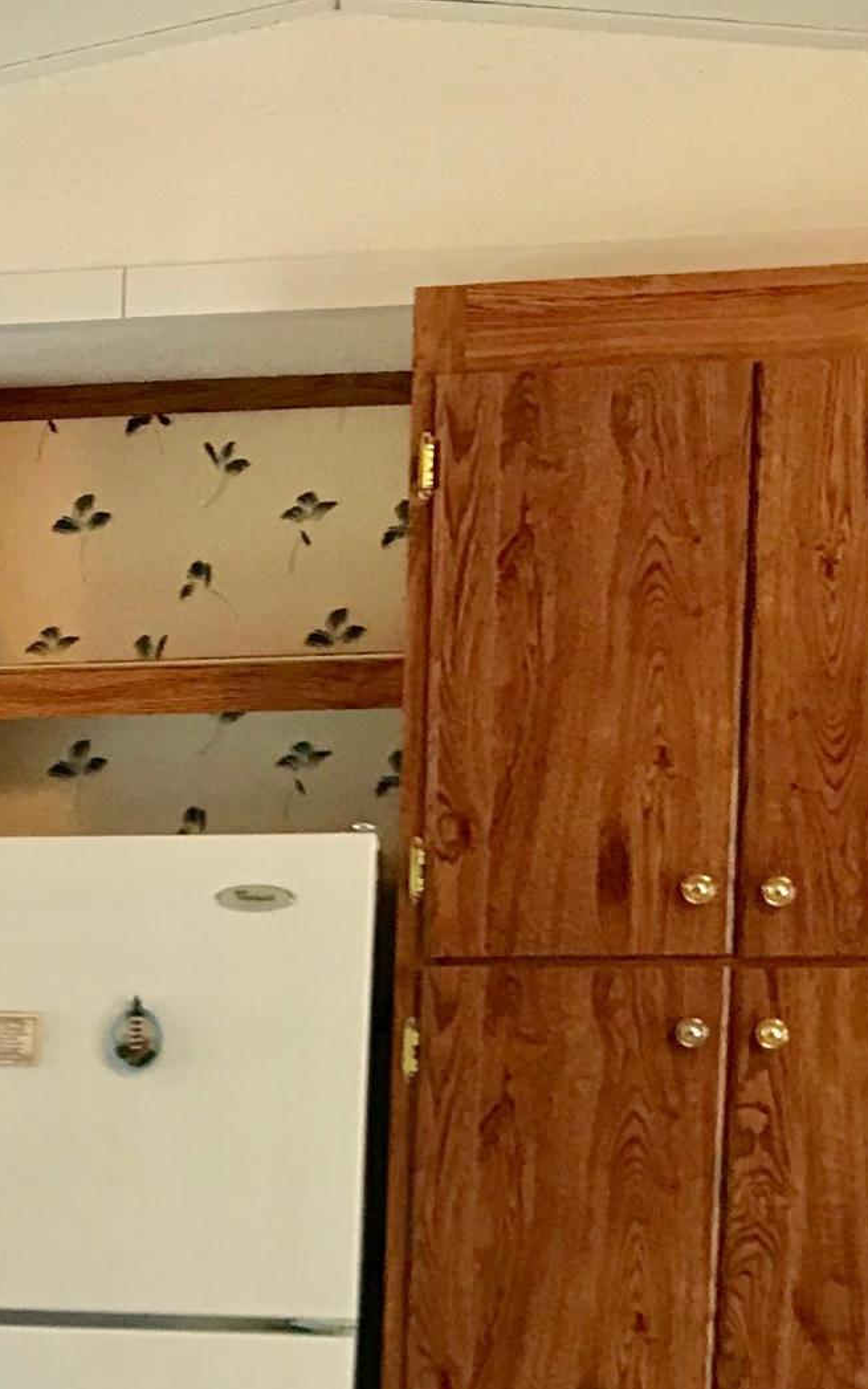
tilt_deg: -7.4
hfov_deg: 14.3
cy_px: 1384
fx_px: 3217
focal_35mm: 85
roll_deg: +0.5
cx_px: -476
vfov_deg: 23.4
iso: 40
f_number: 1.8
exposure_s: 1/24
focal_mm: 3.99
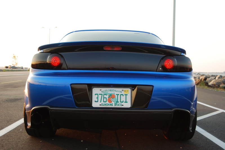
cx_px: 112
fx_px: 282
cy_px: 75
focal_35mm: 45
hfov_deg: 43.6
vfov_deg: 30.0
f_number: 4.2
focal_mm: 30
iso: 200
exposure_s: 1/50
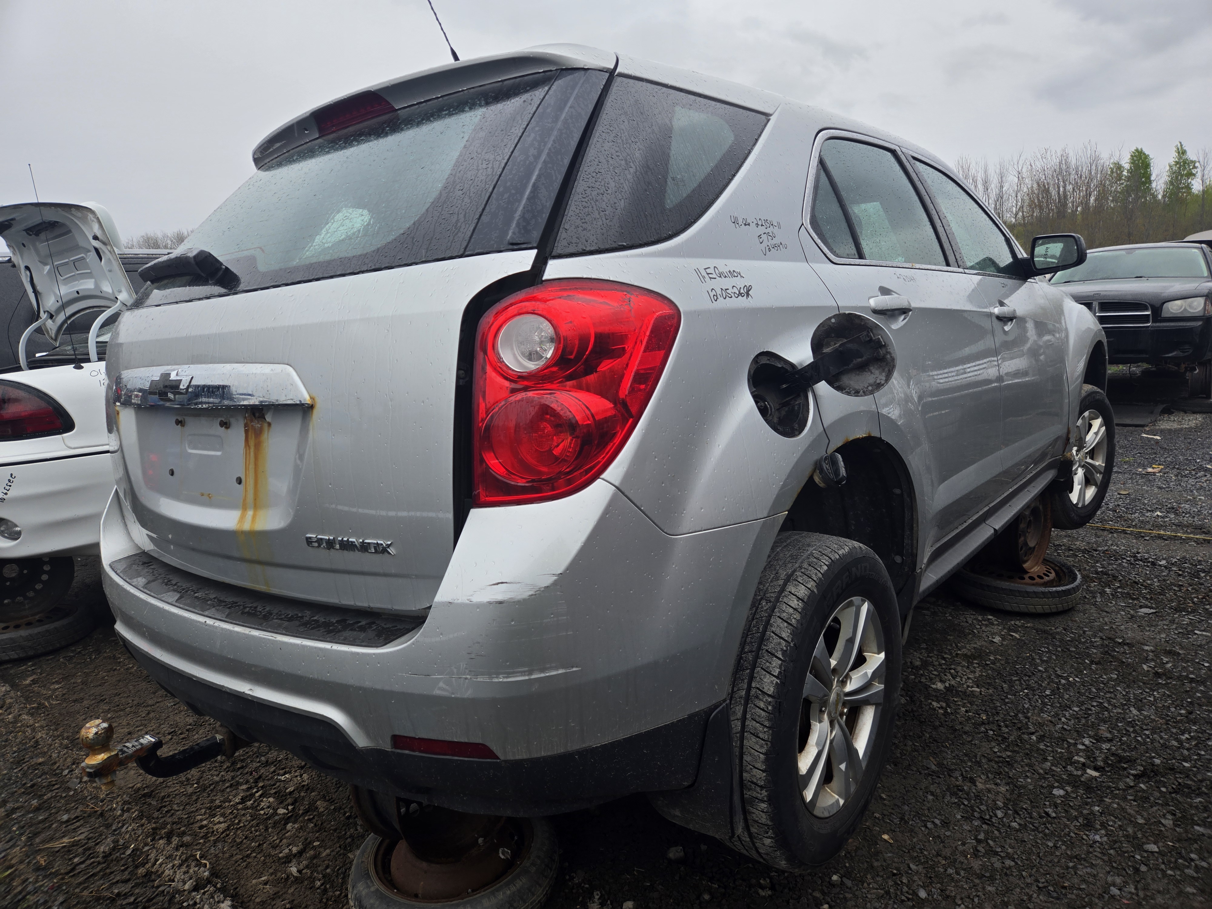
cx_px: 606
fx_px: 805
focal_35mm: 23
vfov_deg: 58.9
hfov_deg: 73.9
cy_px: 454
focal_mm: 5.4
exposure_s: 1/313
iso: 25
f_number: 1.8
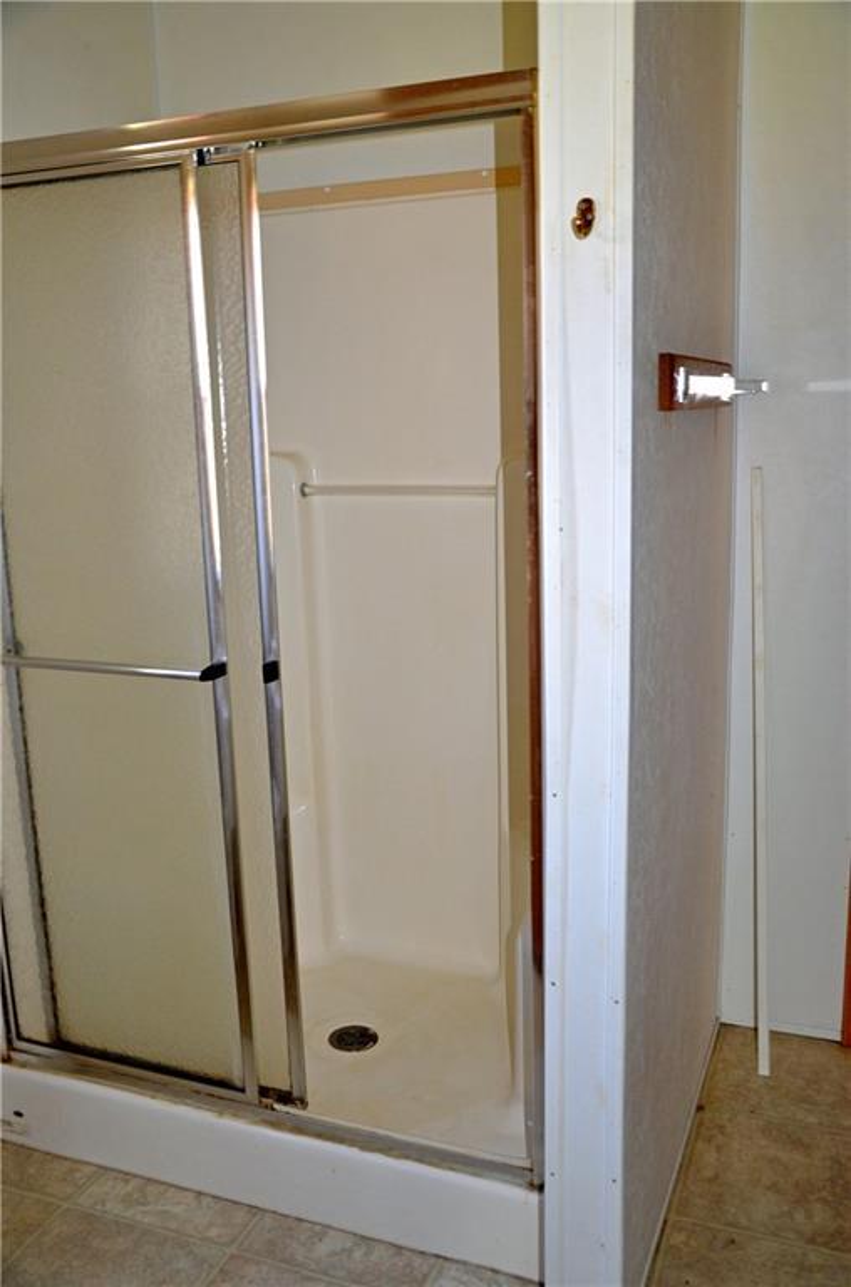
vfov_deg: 59.6
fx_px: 1123
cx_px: 426
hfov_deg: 41.5
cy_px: 644
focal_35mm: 32
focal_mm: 21
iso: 800
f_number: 3.8
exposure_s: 1/60
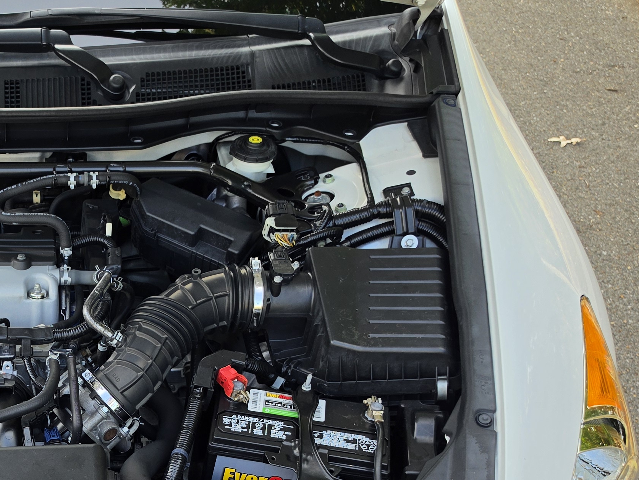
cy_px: 469
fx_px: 1015
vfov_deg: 25.4
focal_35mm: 55
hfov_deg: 32.2
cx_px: -1
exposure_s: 1/359
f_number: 1.4
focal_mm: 6.5
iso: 25
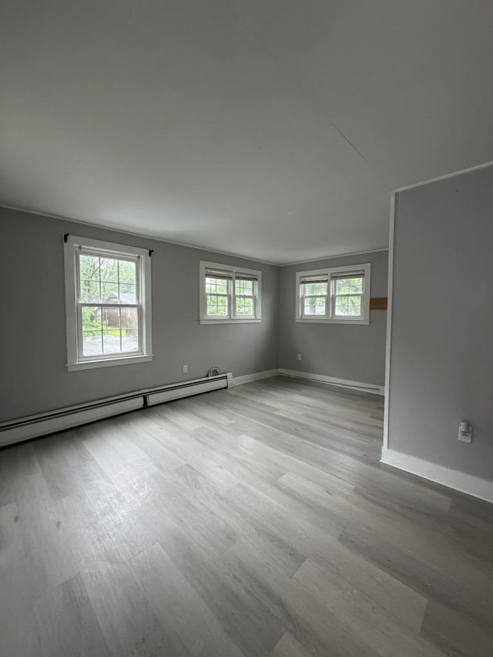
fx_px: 266
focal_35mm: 14
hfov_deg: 85.7
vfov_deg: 102.1
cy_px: 328
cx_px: 246
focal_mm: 2.22
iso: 250
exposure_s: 1/120
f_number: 2.2
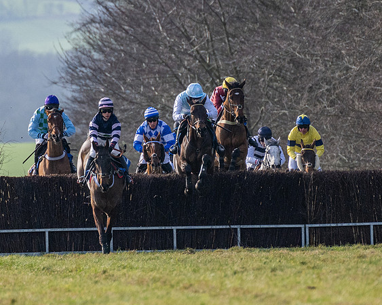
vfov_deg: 1.7
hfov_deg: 2.2
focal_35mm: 899
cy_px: 199
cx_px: 192
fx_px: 10165
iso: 400
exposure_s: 1/3200
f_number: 4
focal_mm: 280
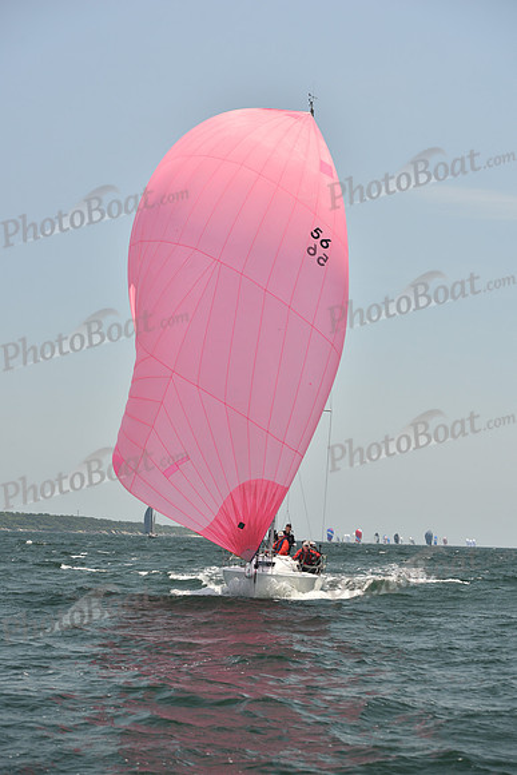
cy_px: 388
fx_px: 1507
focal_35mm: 70
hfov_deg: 19.5
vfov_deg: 28.8
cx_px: 258
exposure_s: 1/640
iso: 250
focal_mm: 70
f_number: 5.6
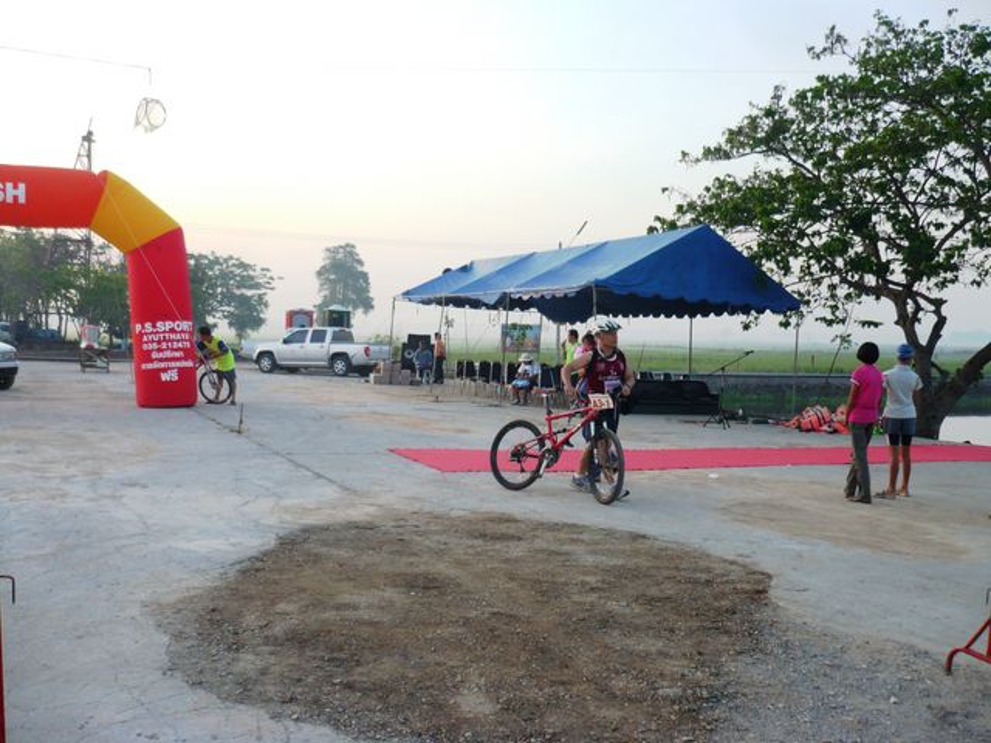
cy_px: 372
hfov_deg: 52.6
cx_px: 496
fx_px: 1002
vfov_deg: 40.7
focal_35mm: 35
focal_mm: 5.8
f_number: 2.8
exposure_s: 1/125
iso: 100
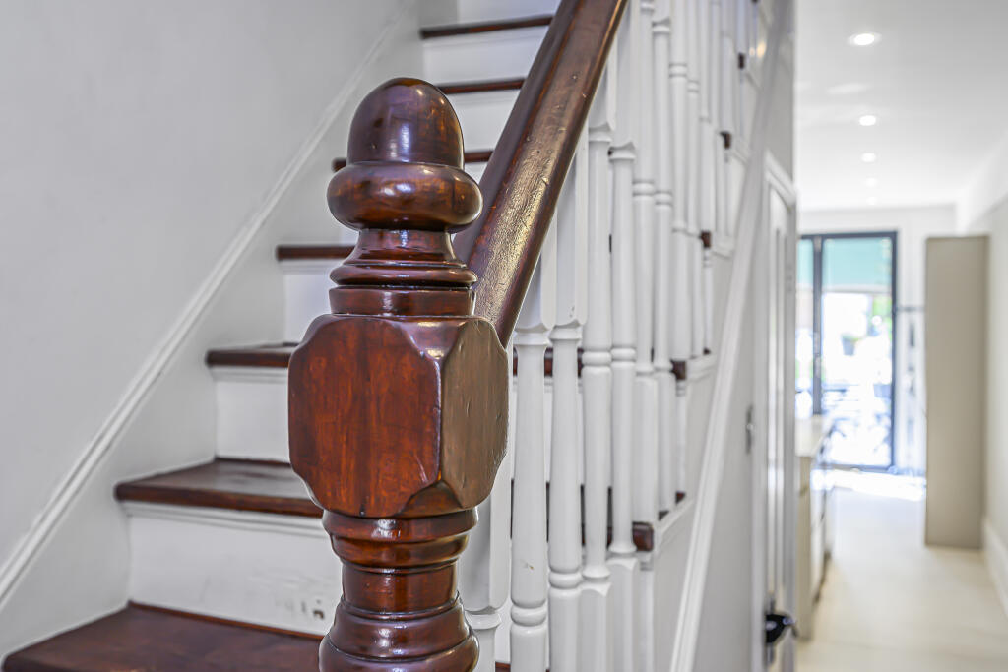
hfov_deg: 61.9
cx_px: 504
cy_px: 336
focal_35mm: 30
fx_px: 840
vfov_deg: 43.6
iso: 320
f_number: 5
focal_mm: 30
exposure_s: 1/30
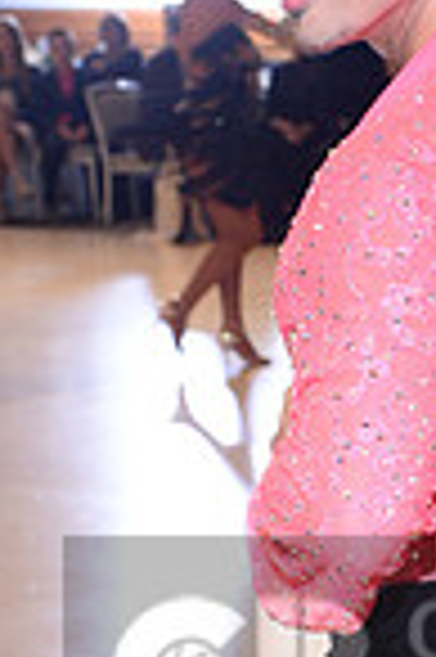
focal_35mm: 175
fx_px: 3186
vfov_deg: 11.6
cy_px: 688
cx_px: 685
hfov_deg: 7.7
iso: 1250
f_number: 5.6
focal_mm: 44
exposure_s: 1/250
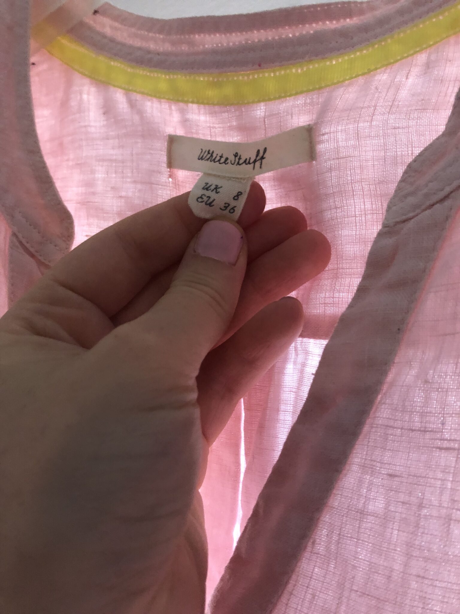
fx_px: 496
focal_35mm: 28
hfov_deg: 49.7
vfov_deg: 63.4
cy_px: 307
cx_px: 230
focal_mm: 3.99
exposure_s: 1/15
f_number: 1.8
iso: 100
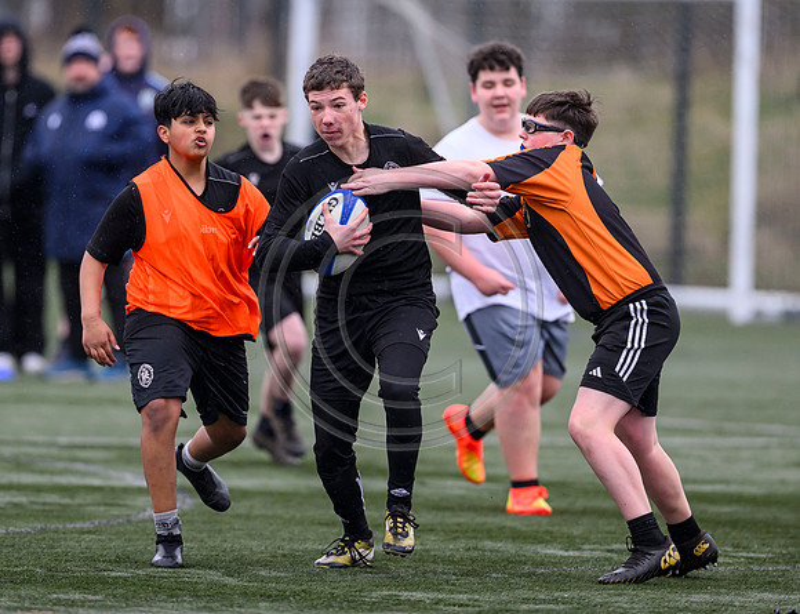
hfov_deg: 4.0
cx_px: 379
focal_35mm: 490
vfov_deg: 3.1
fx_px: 11419
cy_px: 282
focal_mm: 400
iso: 1000
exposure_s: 1/1600
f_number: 3.5
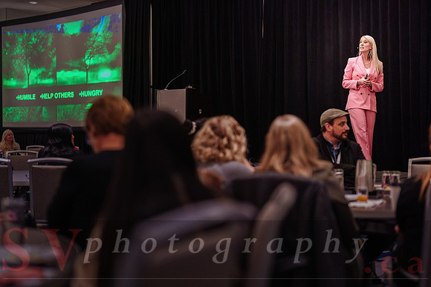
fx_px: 642
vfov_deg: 25.2
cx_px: 231
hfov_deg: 37.1
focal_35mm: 54
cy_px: 133
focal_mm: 50
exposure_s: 1/500
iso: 2500
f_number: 1.4
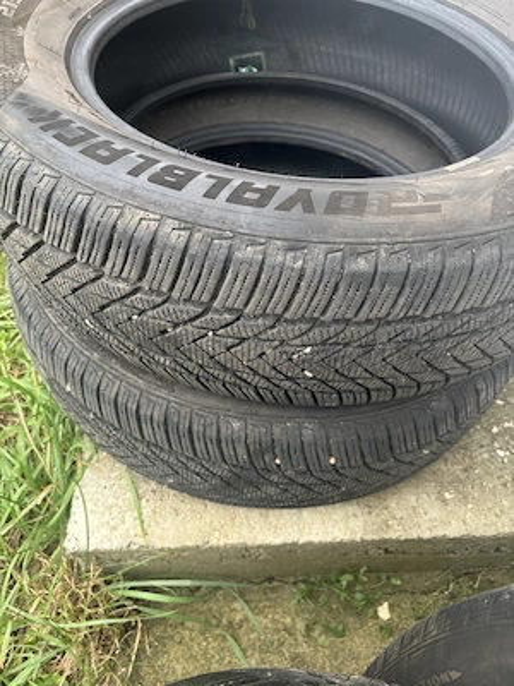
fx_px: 515
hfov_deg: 53.1
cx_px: 257
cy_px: 343
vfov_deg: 67.3
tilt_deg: -51.5
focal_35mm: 26
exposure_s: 1/60
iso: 160
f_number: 1.6
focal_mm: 5.96
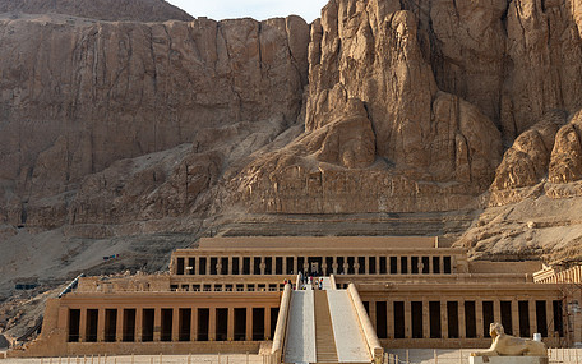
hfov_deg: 35.6
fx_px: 904
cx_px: 350
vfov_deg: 22.7
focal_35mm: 57
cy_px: 164
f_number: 11
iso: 140
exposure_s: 1/250
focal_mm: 44
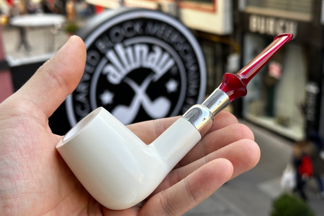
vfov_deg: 26.5
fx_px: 459
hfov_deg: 38.9
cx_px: 163
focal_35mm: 51
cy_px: 122
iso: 64
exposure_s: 1/326
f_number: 1.78
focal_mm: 6.86
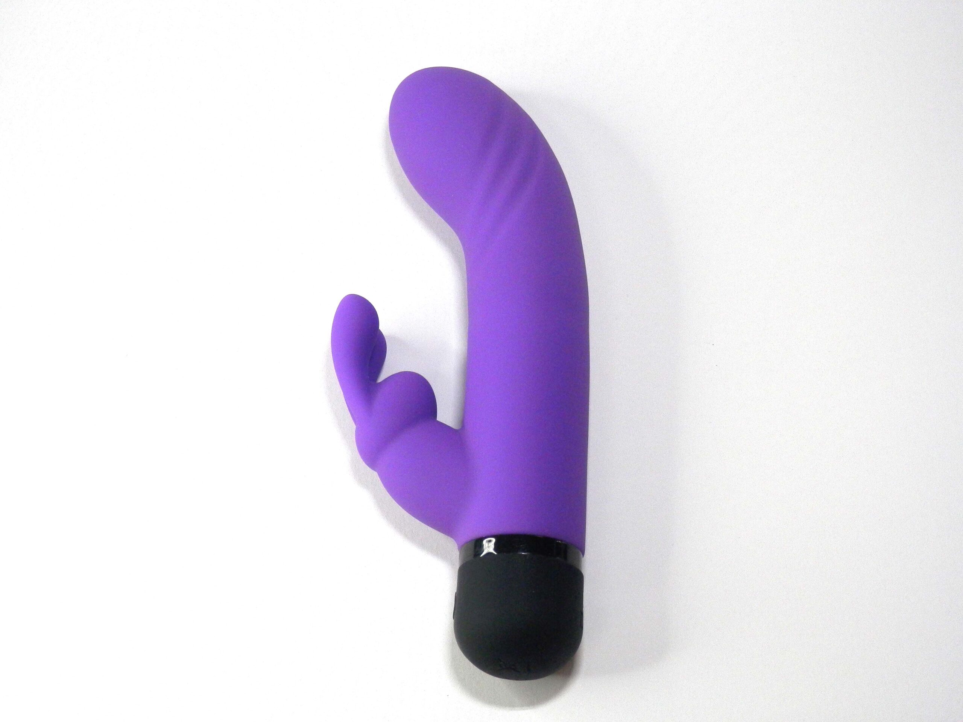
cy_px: 361
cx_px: 482
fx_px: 2031
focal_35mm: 73
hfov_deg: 26.7
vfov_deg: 20.2
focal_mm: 13.1
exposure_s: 1/100
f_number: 4.5
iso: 200
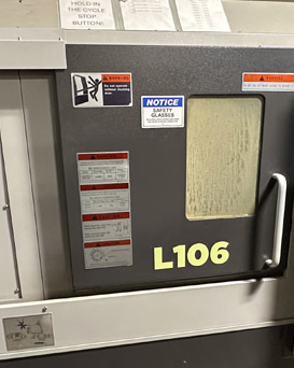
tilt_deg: -18.1
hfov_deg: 41.1
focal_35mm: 36
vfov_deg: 49.8
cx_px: 153
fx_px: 392
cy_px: 232
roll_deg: +1.2
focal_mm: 2.22
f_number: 2.2
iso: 500
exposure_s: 1/60
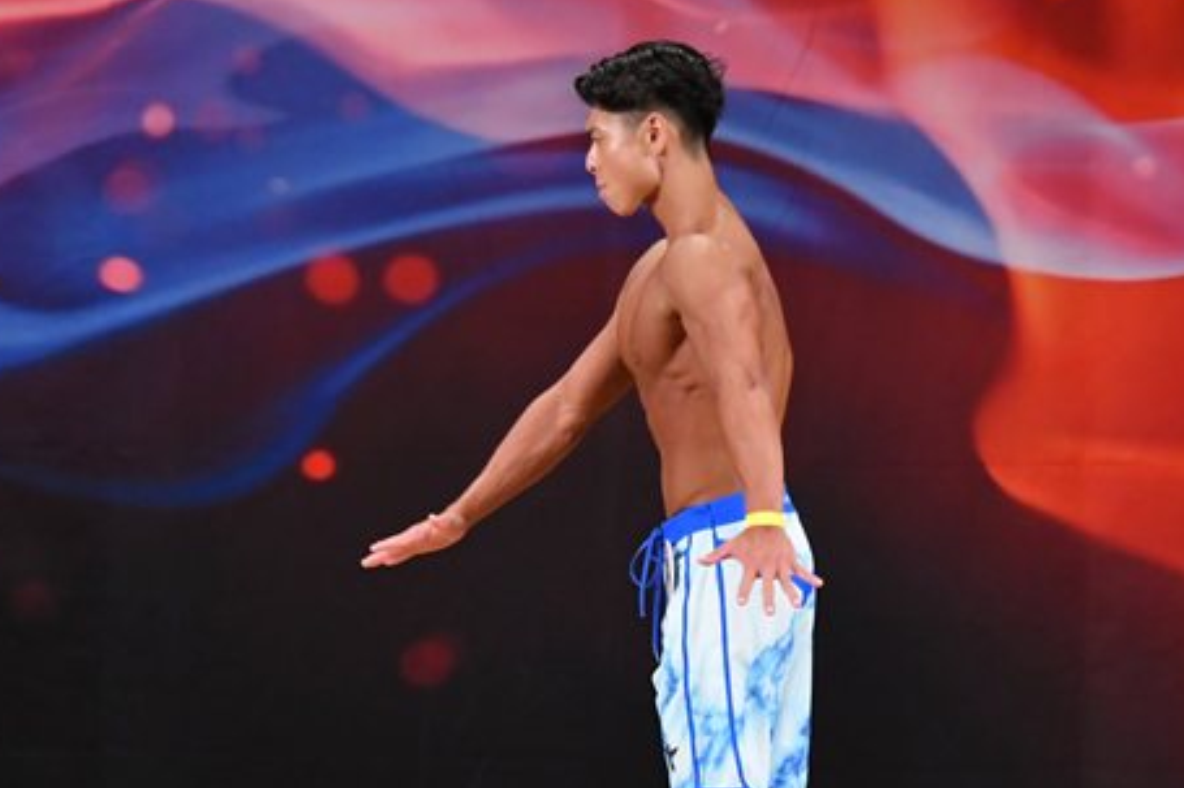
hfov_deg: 5.6
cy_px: 596
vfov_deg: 3.7
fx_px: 12164
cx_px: 678
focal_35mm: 370
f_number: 5.6
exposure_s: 1/400
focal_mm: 145
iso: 3200
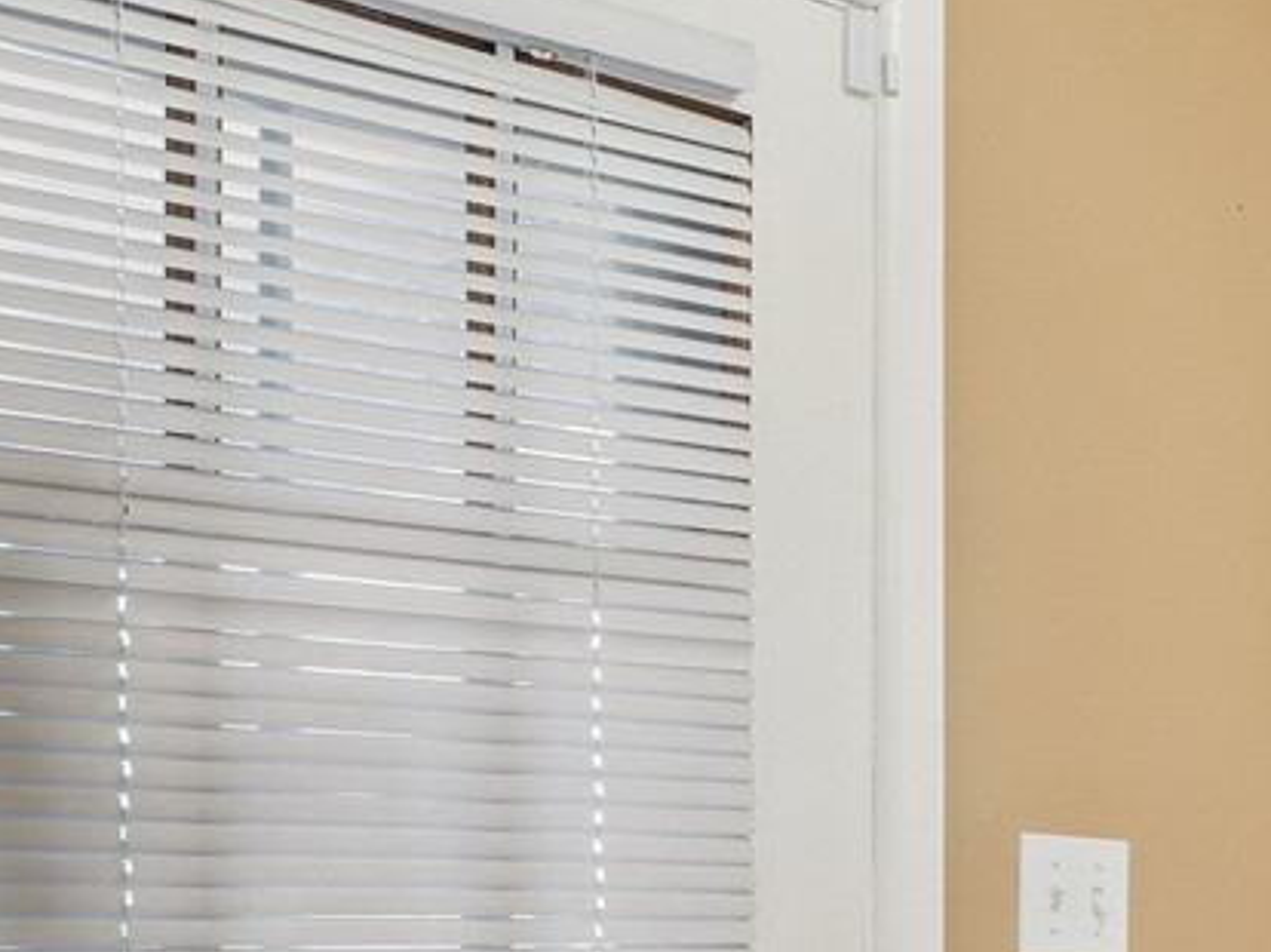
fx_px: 2605
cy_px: 978
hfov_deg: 22.6
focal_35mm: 71
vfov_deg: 20.0
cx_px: 1887
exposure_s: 1/30
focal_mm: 18
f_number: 8
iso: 400
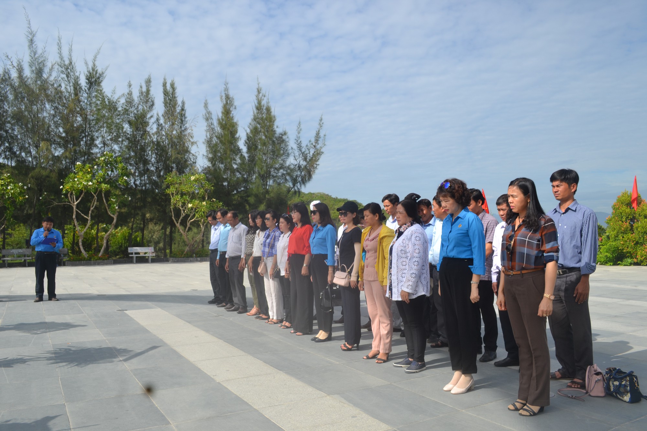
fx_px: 485
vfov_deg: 47.9
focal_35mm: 27
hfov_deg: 67.4
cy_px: 216
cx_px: 324
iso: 100
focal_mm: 18
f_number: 8
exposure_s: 1/250
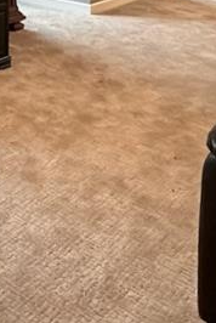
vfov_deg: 29.1
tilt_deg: -1.4
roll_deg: -0.7
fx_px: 503
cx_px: -52
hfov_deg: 22.2
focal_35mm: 56
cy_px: -92
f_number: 2.2
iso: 640
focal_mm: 2.22
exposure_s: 1/60
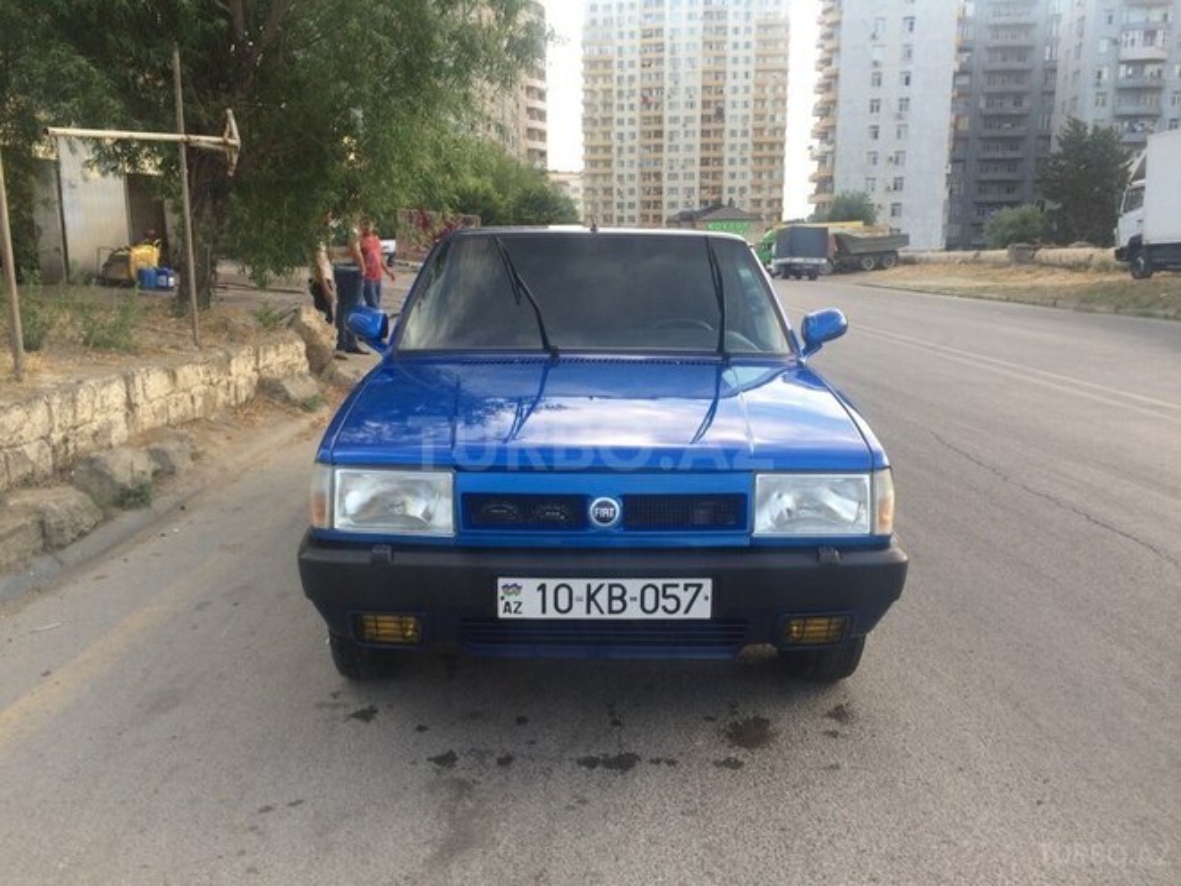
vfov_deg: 48.2
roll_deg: +1.3
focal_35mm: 29
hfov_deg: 61.7
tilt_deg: -13.8
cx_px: 590
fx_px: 989
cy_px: 443
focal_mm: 4.15
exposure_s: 1/100
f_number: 2.2
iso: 50
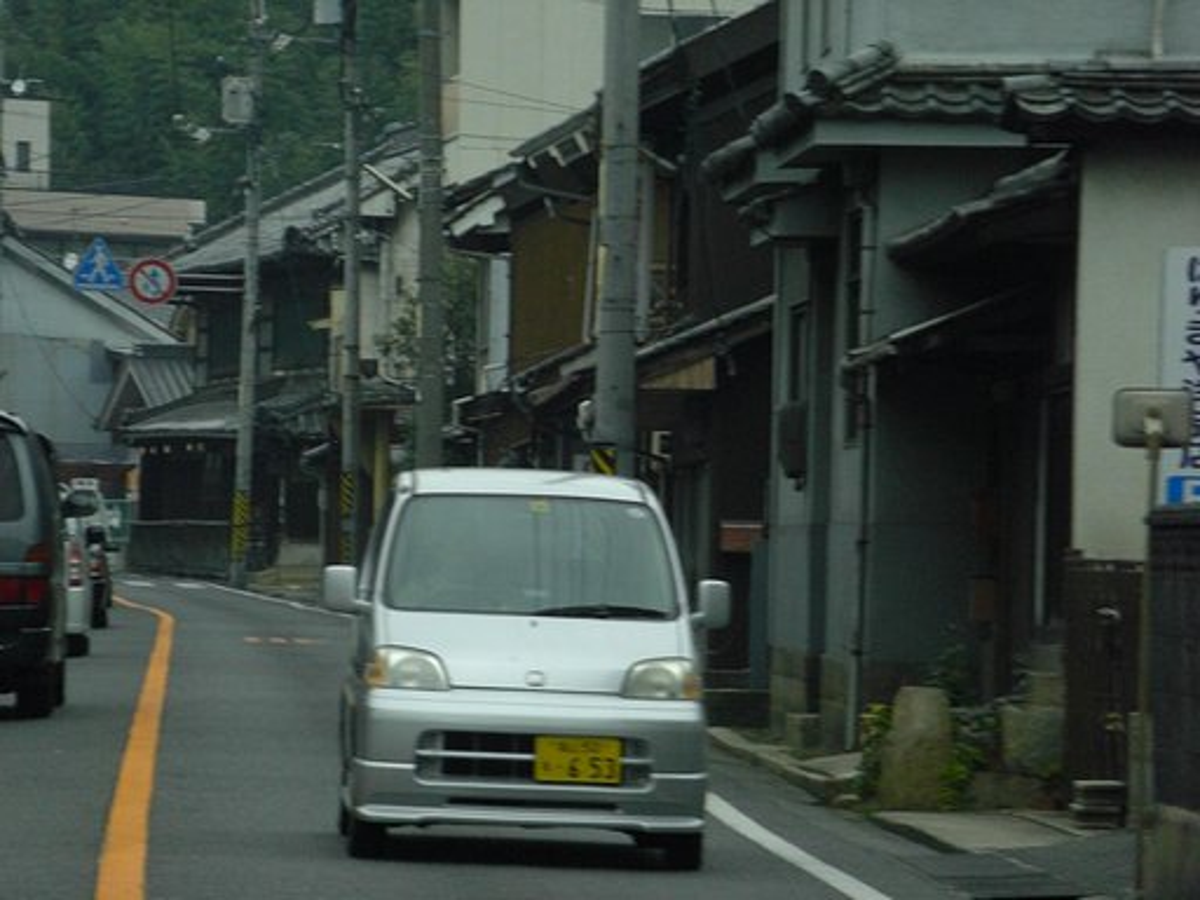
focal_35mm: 249
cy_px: 450
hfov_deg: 8.0
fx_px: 8632
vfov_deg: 6.0
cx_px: 600
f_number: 5
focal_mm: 41
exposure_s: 1/320
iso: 200
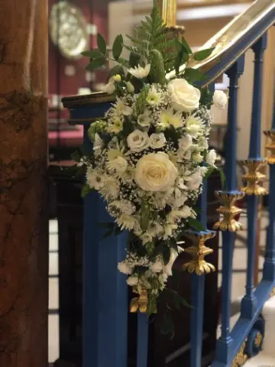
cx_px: 138
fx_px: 551
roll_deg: -0.3
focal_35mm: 52
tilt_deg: -8.3
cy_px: 184
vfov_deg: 36.8
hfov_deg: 28.0
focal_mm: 6
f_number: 2.4
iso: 160
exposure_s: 1/14
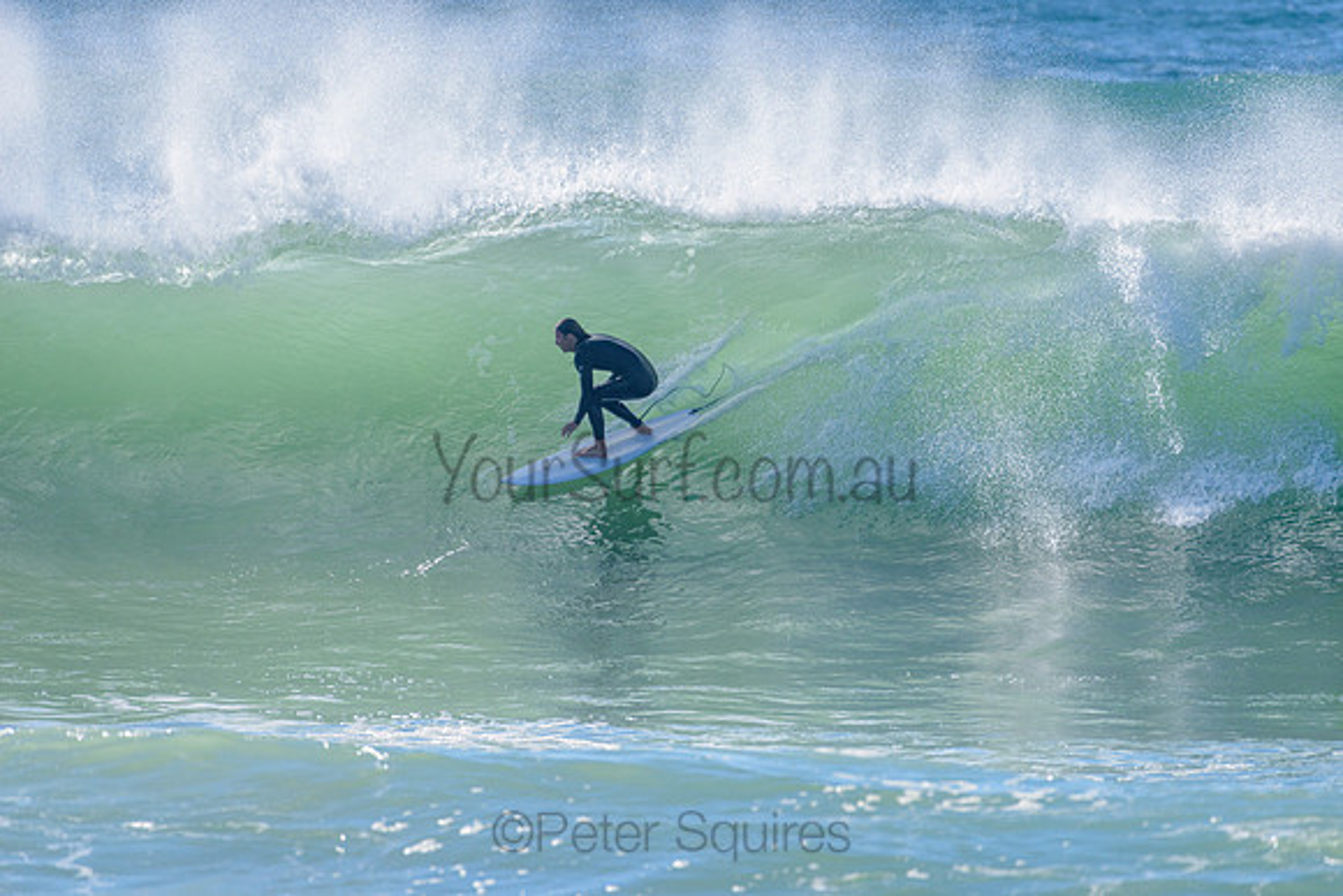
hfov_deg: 4.0
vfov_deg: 2.7
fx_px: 19049
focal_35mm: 511
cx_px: 680
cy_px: 448
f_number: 5.6
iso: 250
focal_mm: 500
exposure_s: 1/2000
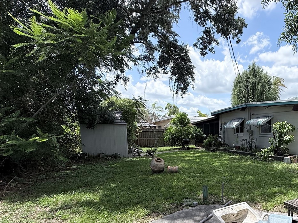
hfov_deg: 66.9
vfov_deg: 54.6
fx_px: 207
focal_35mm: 24
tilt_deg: -7.6
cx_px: 225
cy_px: 162
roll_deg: -0.4
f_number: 2.2
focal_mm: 2.22
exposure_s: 1/1497
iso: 64
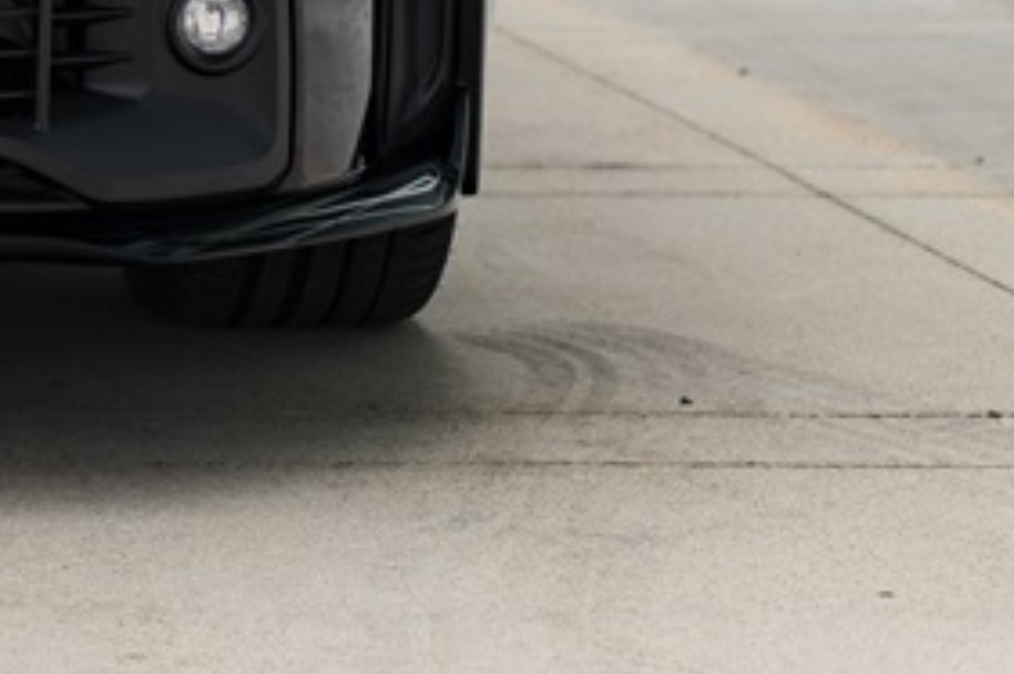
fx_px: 5011
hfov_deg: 11.0
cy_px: -479
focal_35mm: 178
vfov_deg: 7.5
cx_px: -599
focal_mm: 50
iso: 125
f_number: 5
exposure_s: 1/125
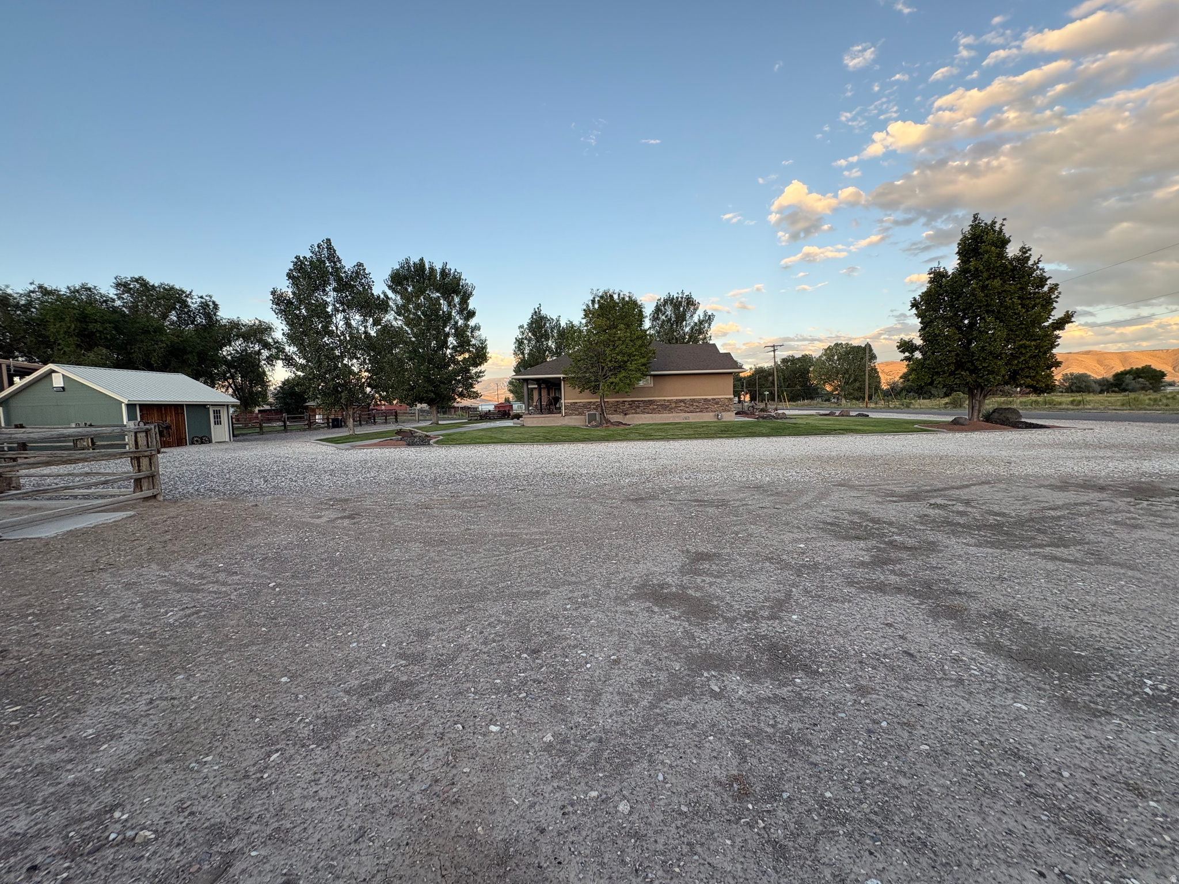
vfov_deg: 85.7
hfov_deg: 102.1
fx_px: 477
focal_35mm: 14
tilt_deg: -3.3
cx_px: 590
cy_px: 442
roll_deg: +1.5
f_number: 2.2
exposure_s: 1/185
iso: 40
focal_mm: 2.22
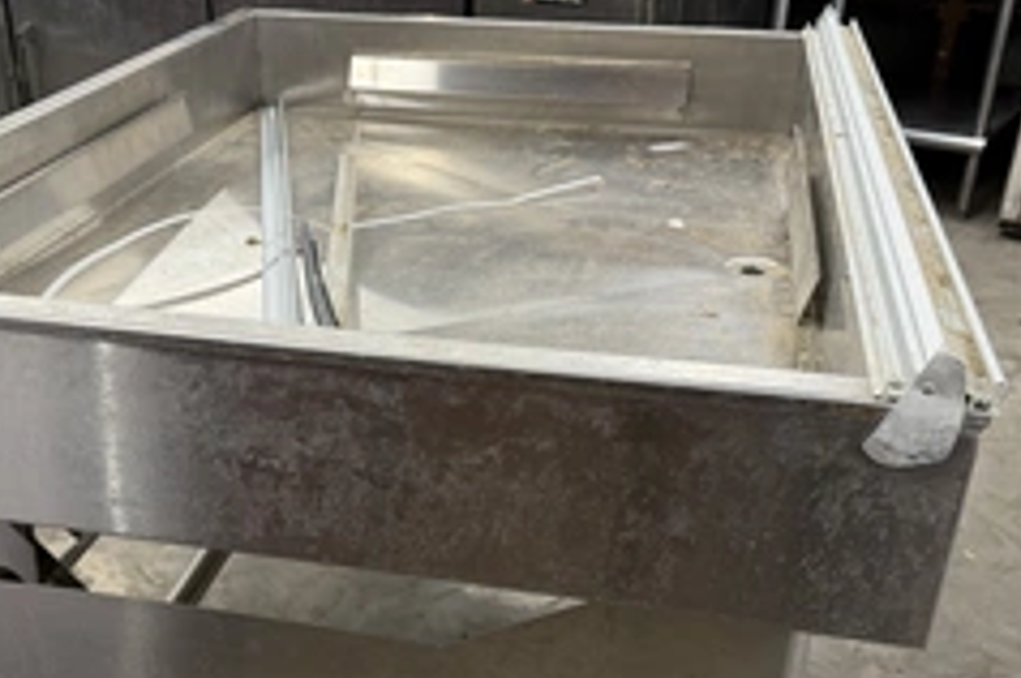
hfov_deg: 46.2
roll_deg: +0.2
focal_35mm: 42
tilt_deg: -30.9
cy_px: 459
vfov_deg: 31.5
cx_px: 416
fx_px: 1190
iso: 160
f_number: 1.78
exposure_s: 1/60
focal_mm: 6.76
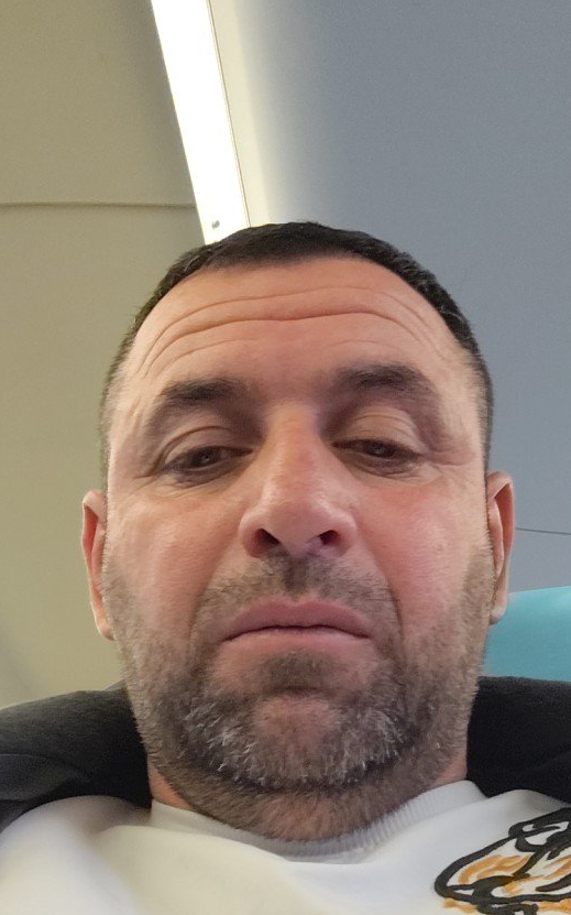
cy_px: 672
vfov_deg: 40.1
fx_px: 1221
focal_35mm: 49
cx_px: 295
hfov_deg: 26.3
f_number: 2.45
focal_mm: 3.25
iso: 209
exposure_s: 1/20
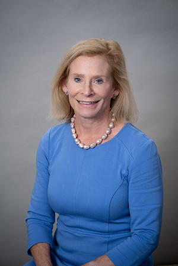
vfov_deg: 23.9
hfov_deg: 16.1
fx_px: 630
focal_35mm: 85
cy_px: 133
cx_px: 89
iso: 250
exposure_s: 1/100
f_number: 7.1
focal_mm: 85
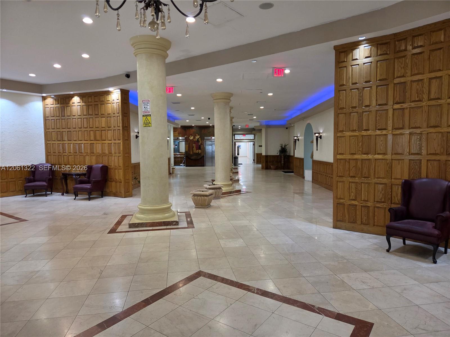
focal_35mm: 23
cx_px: 225
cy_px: 168
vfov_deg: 58.9
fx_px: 299
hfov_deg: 73.9
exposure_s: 1/120
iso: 500
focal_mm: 5.4
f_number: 1.8
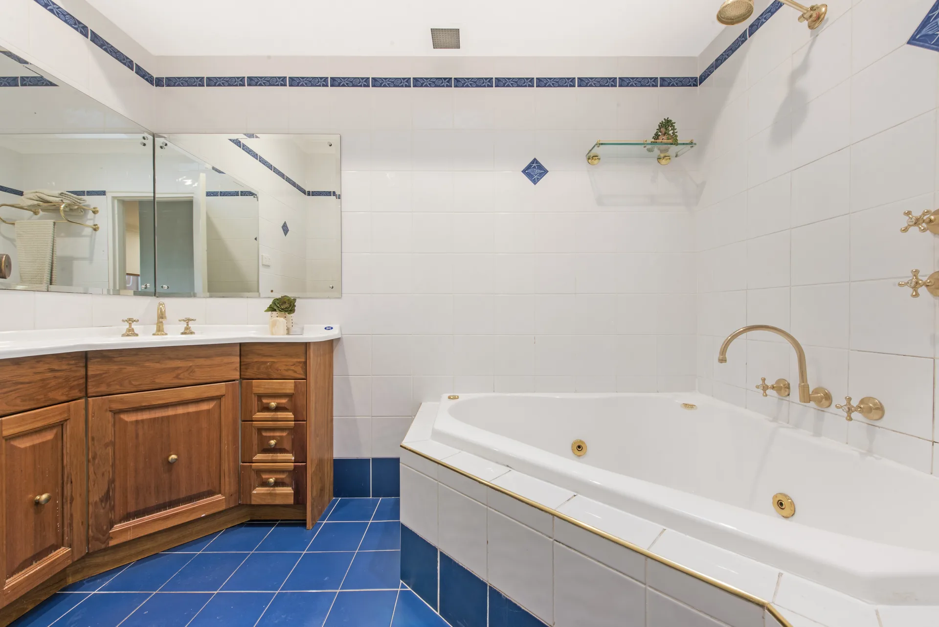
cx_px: 470
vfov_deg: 81.3
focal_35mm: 14
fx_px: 365
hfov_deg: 104.2
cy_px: 314
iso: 200
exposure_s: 1.5
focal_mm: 14
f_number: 8
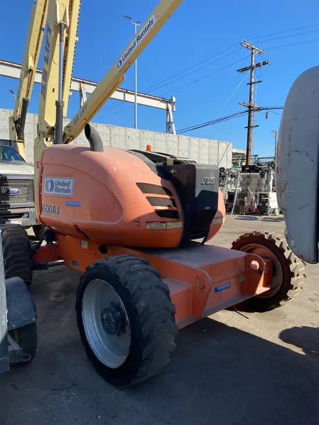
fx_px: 319
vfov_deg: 67.3
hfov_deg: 53.1
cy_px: 212
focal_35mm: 26
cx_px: 160
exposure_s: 1/1996
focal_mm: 4.25
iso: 32
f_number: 1.8
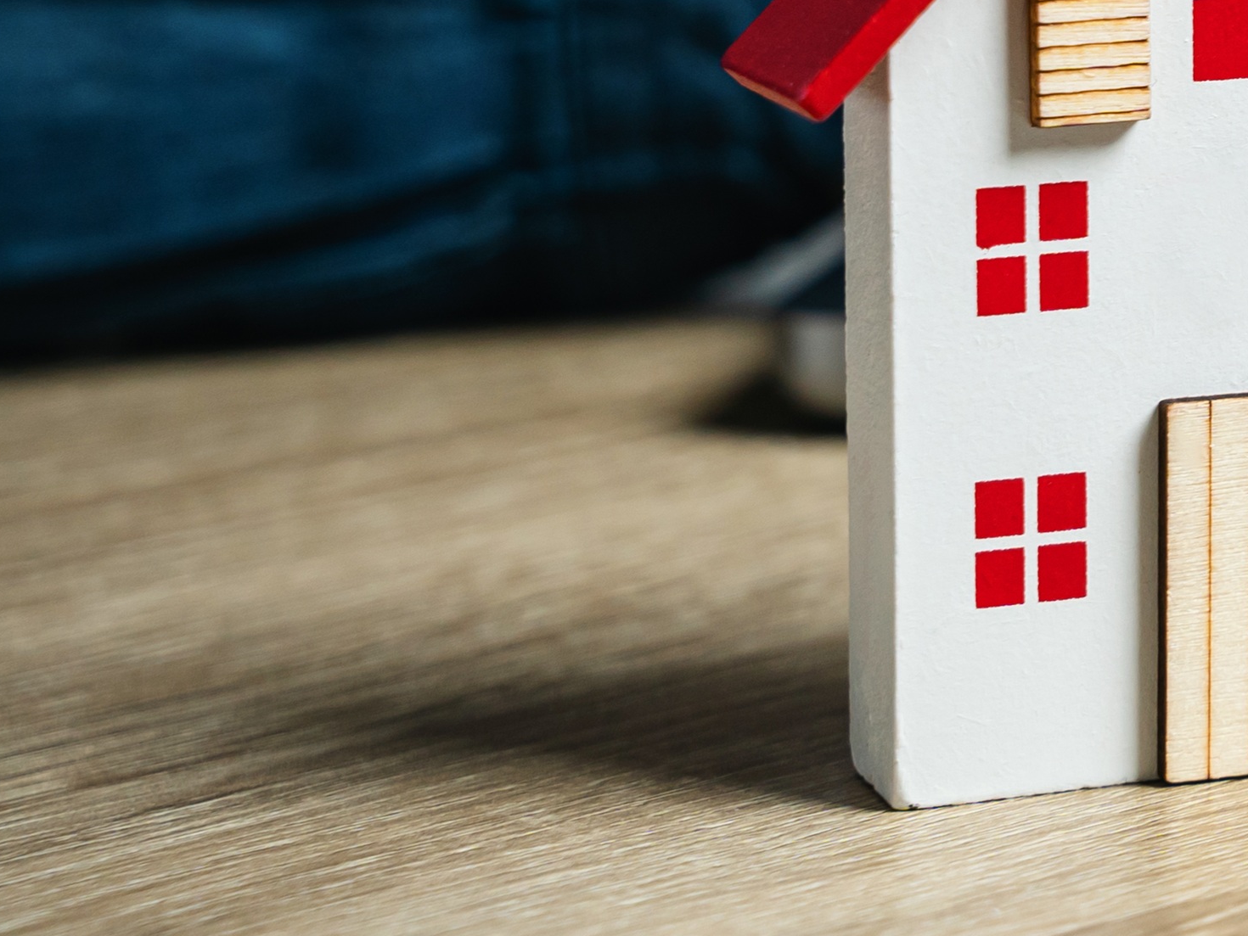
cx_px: 2100
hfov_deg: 11.6
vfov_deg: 9.1
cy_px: -383
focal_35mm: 160
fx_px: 5780
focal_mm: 48.7
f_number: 4
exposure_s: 1/125
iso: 250
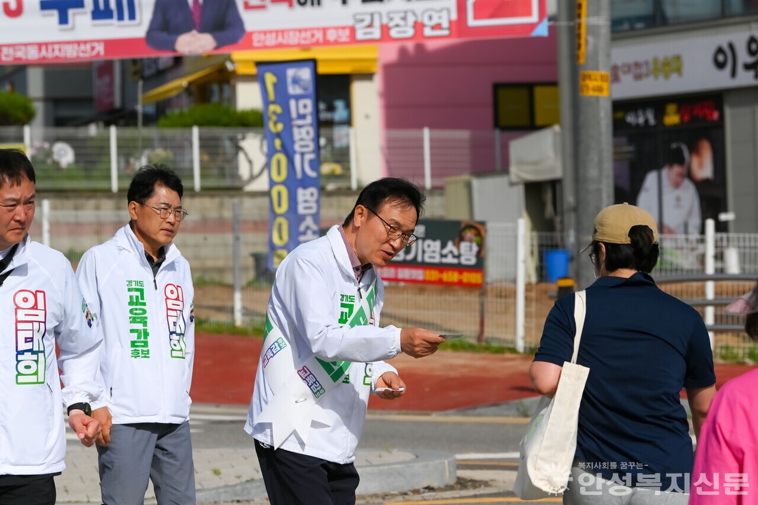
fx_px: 3052
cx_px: 379
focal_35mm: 145
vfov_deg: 9.5
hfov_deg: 14.2
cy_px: 252
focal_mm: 145
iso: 640
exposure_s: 1/8000
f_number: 6.3
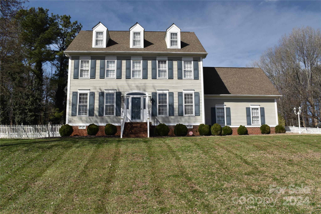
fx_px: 267
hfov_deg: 61.9
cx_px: 160
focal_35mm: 30
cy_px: 107
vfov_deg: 43.6
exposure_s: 1/200
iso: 100
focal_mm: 20
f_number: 10
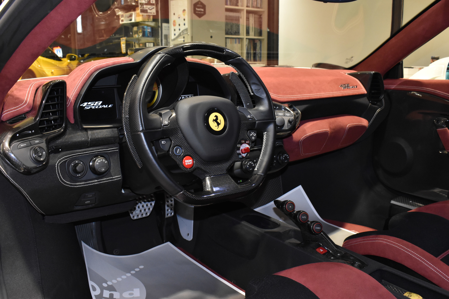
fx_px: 412
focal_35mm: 33
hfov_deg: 57.2
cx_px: 224
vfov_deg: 40.0
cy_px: 150
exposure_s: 1/60
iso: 2200
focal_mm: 22
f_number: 8
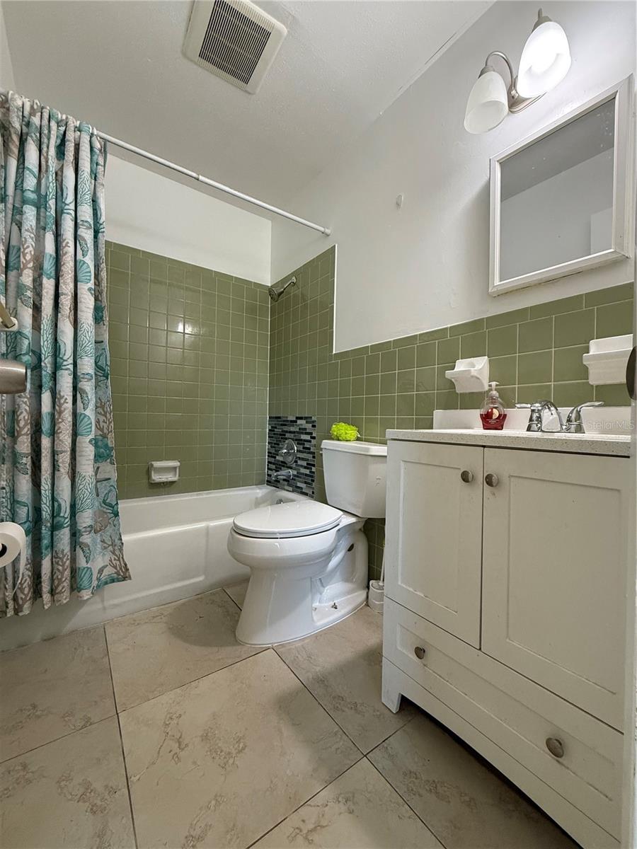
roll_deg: -1.6
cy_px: 424
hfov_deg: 85.7
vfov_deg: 102.1
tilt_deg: +0.0
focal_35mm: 14
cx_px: 318
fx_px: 344
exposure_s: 1/60
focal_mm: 2.22
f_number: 2.2
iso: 320
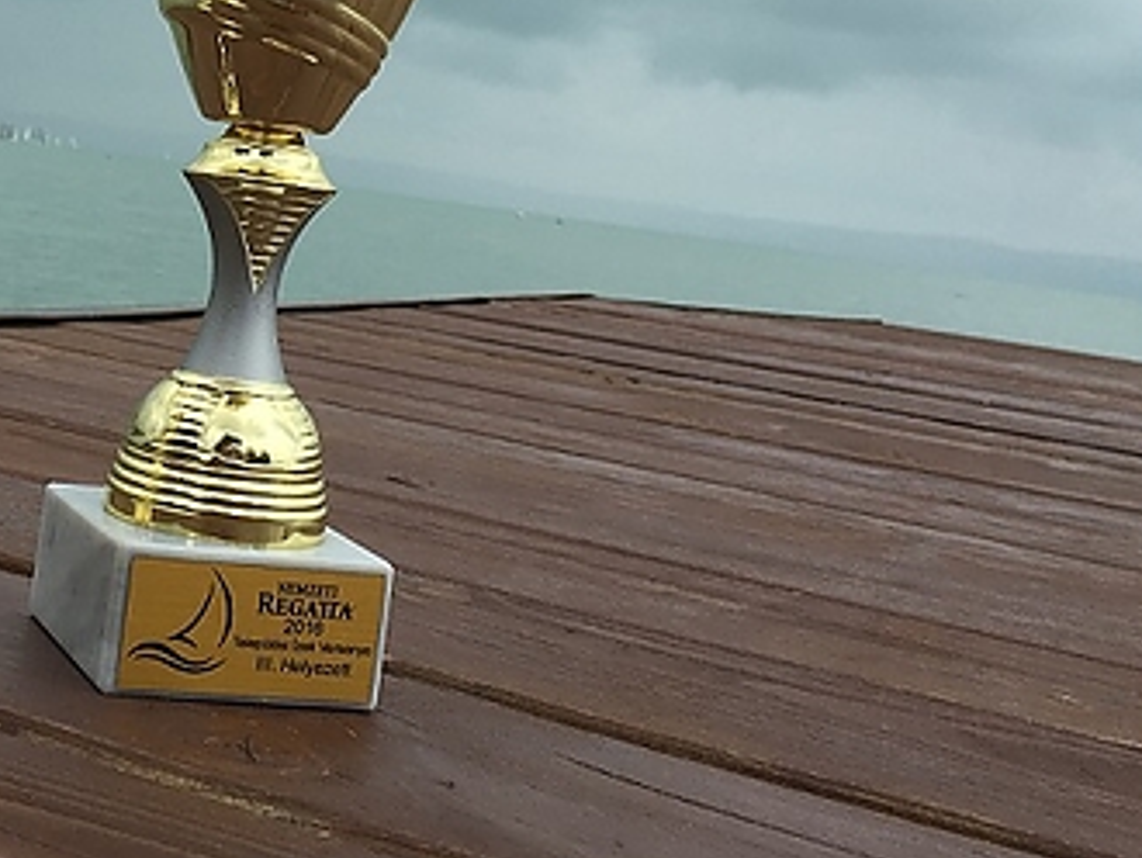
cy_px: 149
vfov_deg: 24.8
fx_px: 1915
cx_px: 80
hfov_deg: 31.4
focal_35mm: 58
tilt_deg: +0.6
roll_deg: -8.0
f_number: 2.2
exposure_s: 1/1374
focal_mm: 4.15
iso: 25
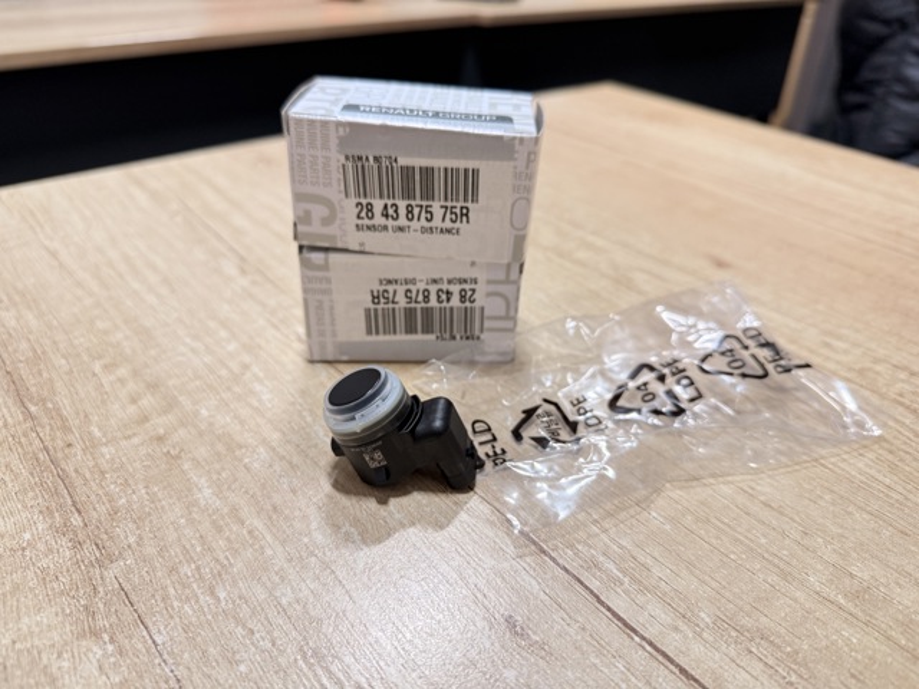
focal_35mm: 24
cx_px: 460
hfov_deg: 71.6
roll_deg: -1.9
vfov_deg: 56.8
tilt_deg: -32.0
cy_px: 344
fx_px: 637
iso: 200
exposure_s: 1/50
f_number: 1.78
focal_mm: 6.76
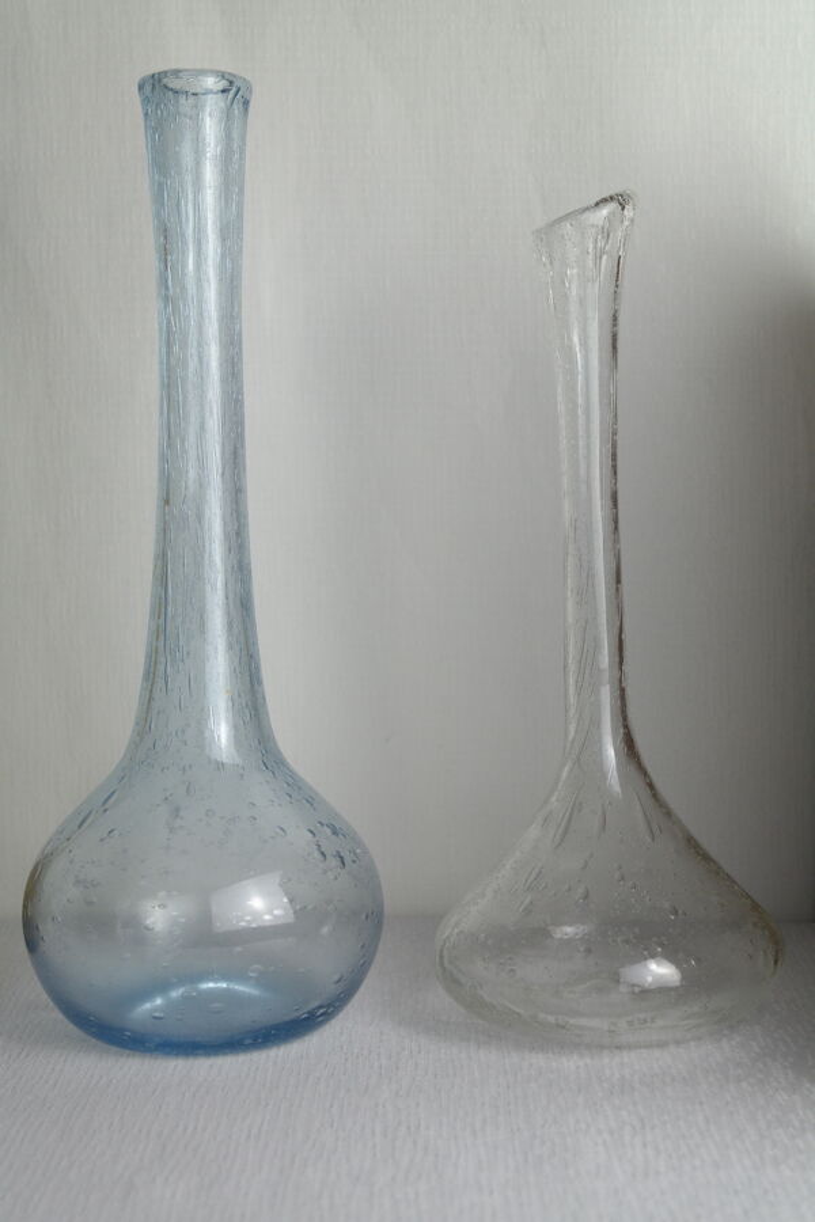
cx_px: 408
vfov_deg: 29.2
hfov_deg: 19.7
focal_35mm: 69
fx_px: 2343
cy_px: 611
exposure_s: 1/80
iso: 200
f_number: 5
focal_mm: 45
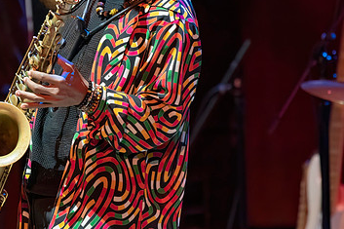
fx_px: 6982
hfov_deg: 2.8
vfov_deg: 1.9
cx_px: 131
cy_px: 68
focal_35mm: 731
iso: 5000
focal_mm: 348
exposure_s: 1/320
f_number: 5.6
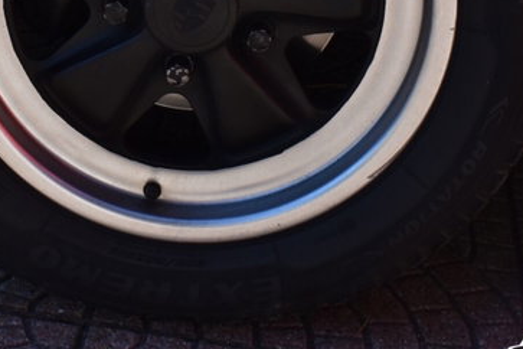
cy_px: -35
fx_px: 1415
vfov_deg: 13.8
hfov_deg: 20.7
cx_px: 107
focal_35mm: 97
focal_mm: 23
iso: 200
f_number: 6.3
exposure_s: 1/250
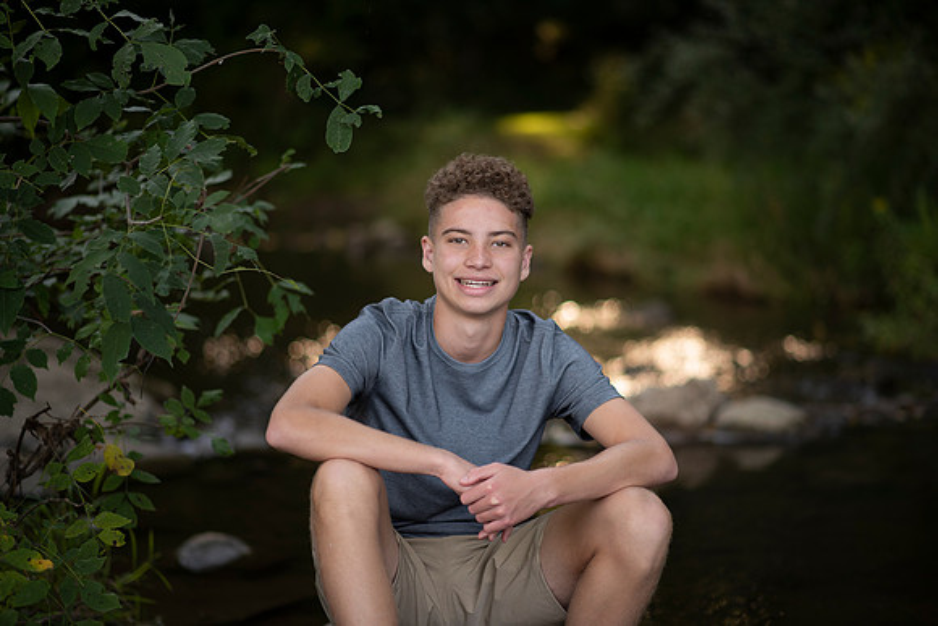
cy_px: 313
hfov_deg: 23.9
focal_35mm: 85
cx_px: 469
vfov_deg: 16.1
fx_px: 2215
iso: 125
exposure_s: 1/250
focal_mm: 85
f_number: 1.8
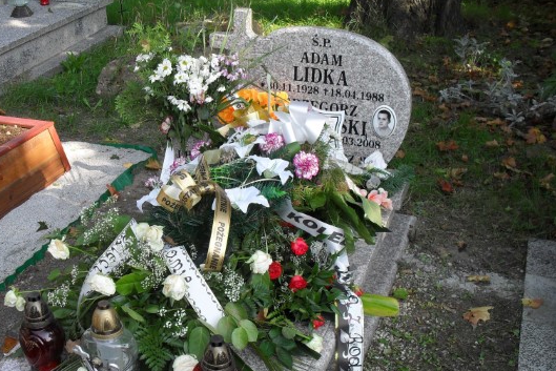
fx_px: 680
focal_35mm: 44
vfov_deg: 30.3
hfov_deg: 44.4
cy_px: 242
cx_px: 241
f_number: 3.2
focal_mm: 6.3
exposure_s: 1/250
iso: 100
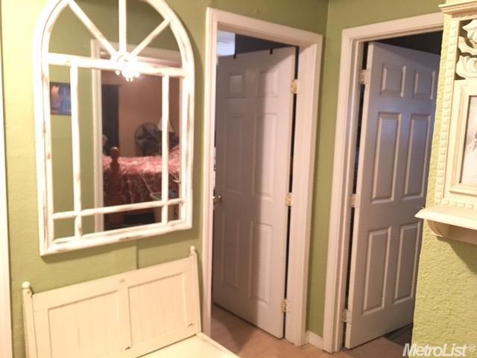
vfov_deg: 48.2
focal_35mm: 29
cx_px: 238
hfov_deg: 61.7
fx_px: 400
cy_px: 179
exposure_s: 1/4
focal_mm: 4.15
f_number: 2.2
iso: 125
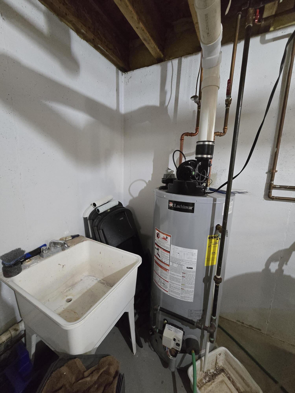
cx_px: 148
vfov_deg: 106.2
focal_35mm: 13
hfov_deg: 89.9
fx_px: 148
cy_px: 196
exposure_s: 1/60
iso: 1250
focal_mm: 2.2
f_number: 2.2
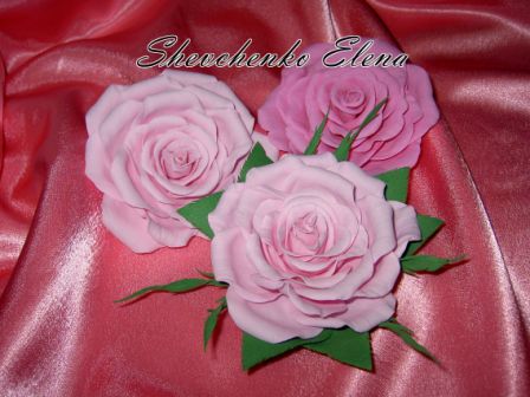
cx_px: 265
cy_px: 198
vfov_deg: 41.8
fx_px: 521
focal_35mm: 34
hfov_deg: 54.0
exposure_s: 1/60
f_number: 2.8
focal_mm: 5.6
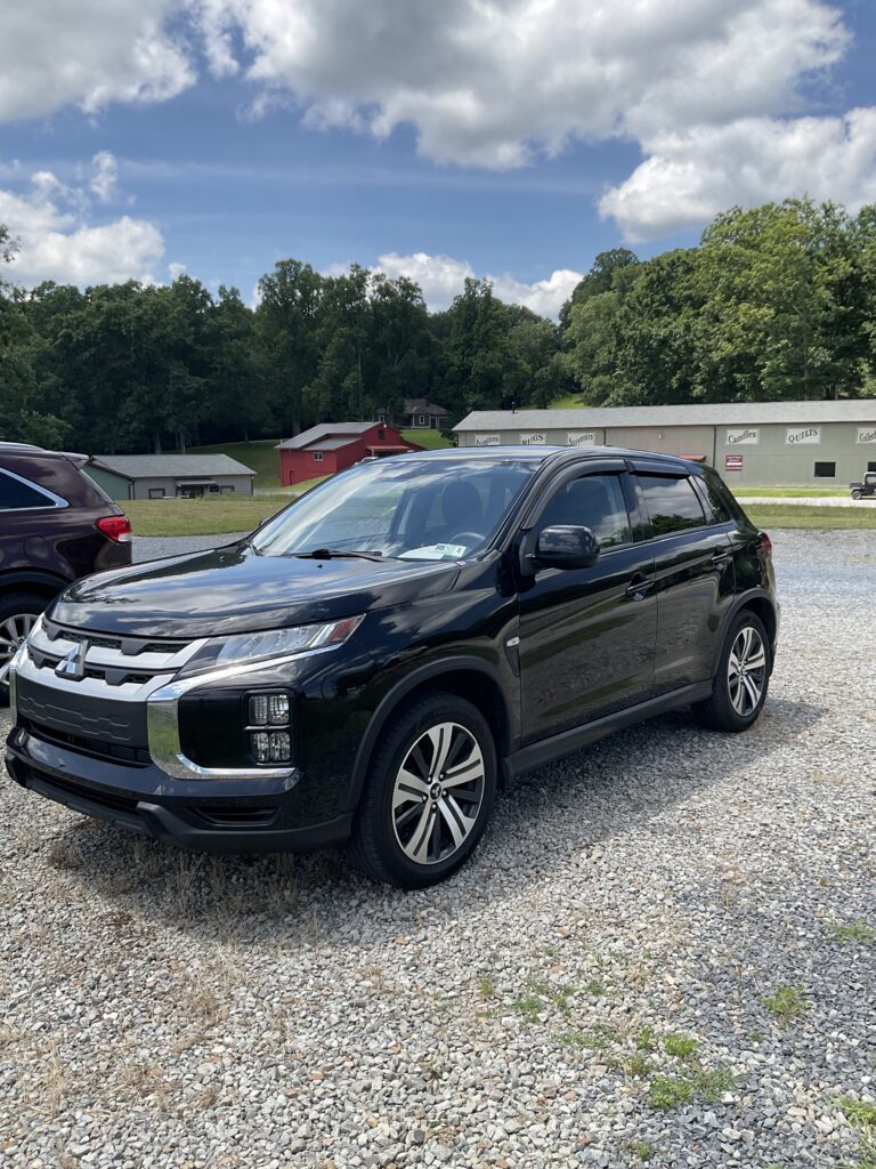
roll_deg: +0.6
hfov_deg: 48.2
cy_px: 584
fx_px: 979
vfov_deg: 61.7
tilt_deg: -8.1
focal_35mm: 29
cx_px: 438
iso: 16
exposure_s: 1/1195
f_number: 1.8
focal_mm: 3
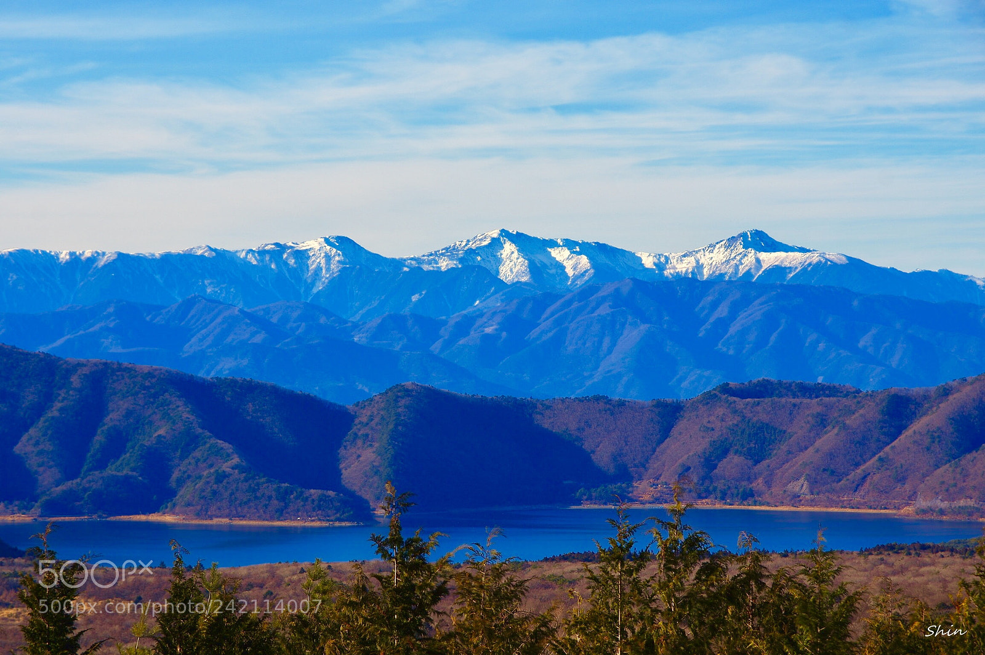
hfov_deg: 16.1
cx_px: 492
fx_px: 3472
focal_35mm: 127
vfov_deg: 10.8
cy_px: 328
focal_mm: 85
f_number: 9
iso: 100
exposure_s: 1/320
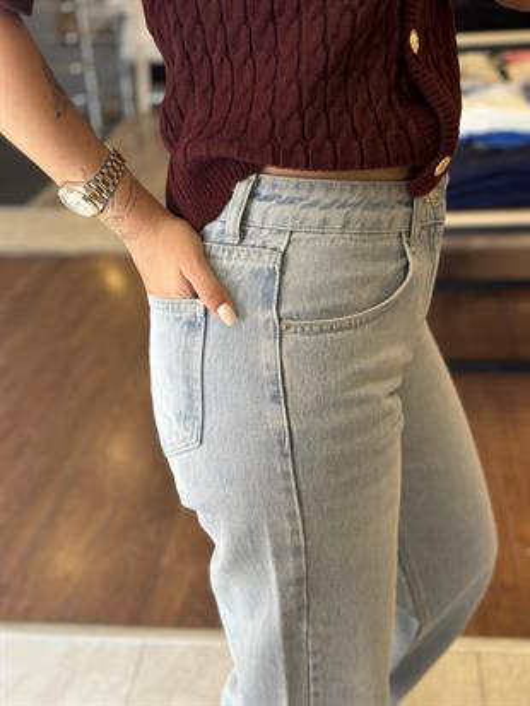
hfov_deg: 30.3
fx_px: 979
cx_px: 265
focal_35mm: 48
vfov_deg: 39.6
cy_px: 353
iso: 100
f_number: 1.78
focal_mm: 6.86
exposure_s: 1/141
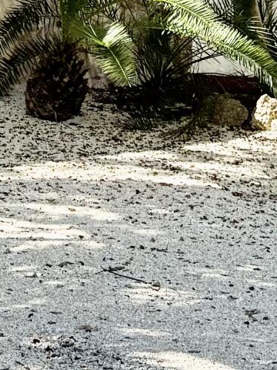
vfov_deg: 12.5
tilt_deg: +6.4
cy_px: -186
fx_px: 1600
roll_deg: -0.9
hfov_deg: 9.6
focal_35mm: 150
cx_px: -128
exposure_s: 1/1230
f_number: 1.78
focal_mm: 6.76
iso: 100
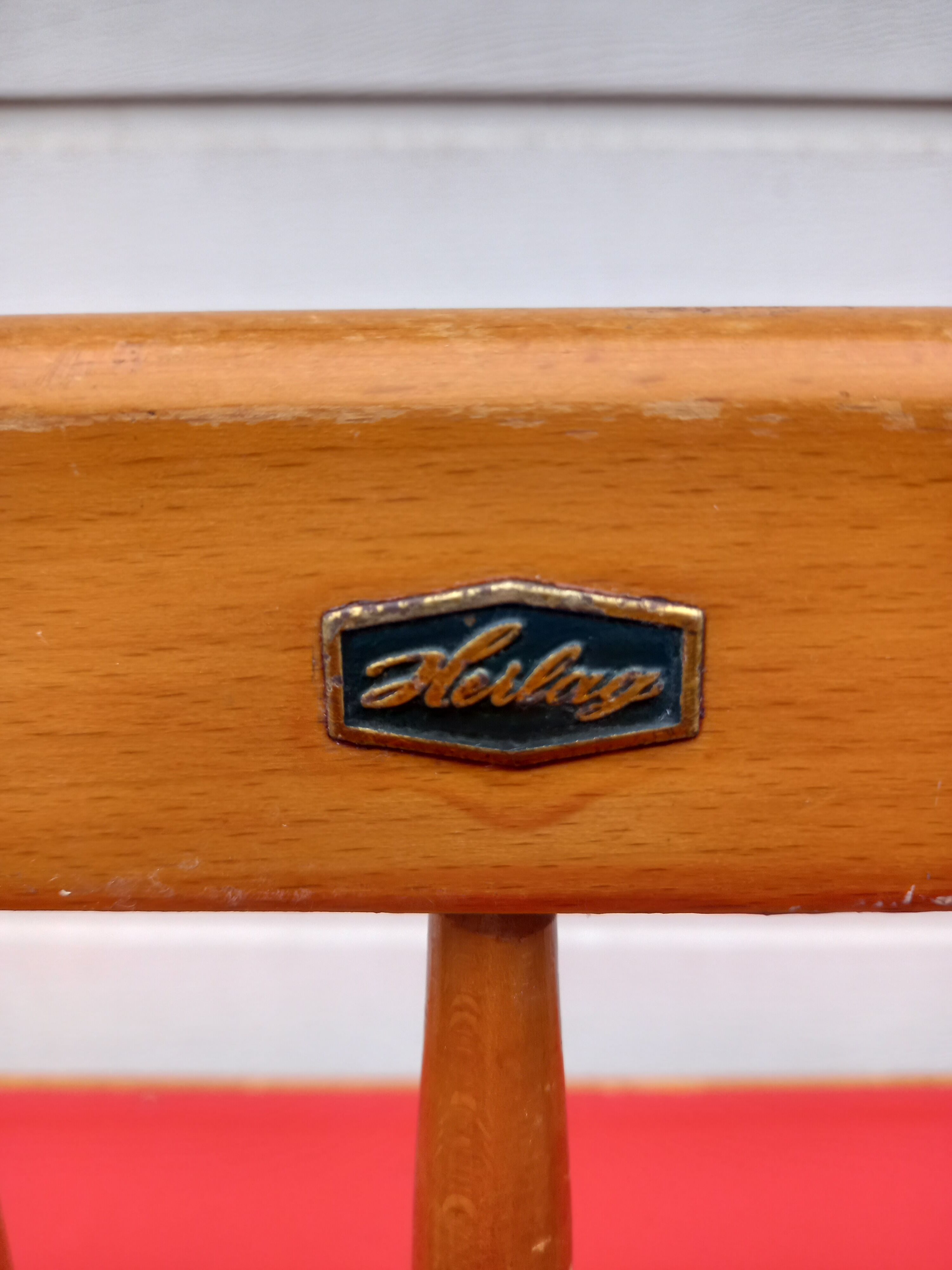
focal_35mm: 25
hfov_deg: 54.9
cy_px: 635
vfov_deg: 69.4
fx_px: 917
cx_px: 476
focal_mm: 4.6
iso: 80
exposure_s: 1/50
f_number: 2
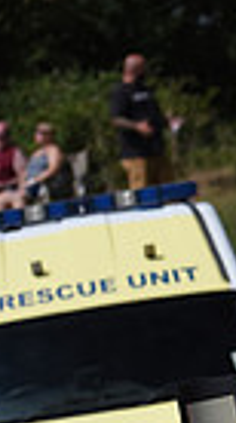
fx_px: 9884
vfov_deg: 2.4
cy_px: 455
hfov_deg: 1.4
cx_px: 864
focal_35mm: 883
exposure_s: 1/1000
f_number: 8
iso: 500
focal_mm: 200
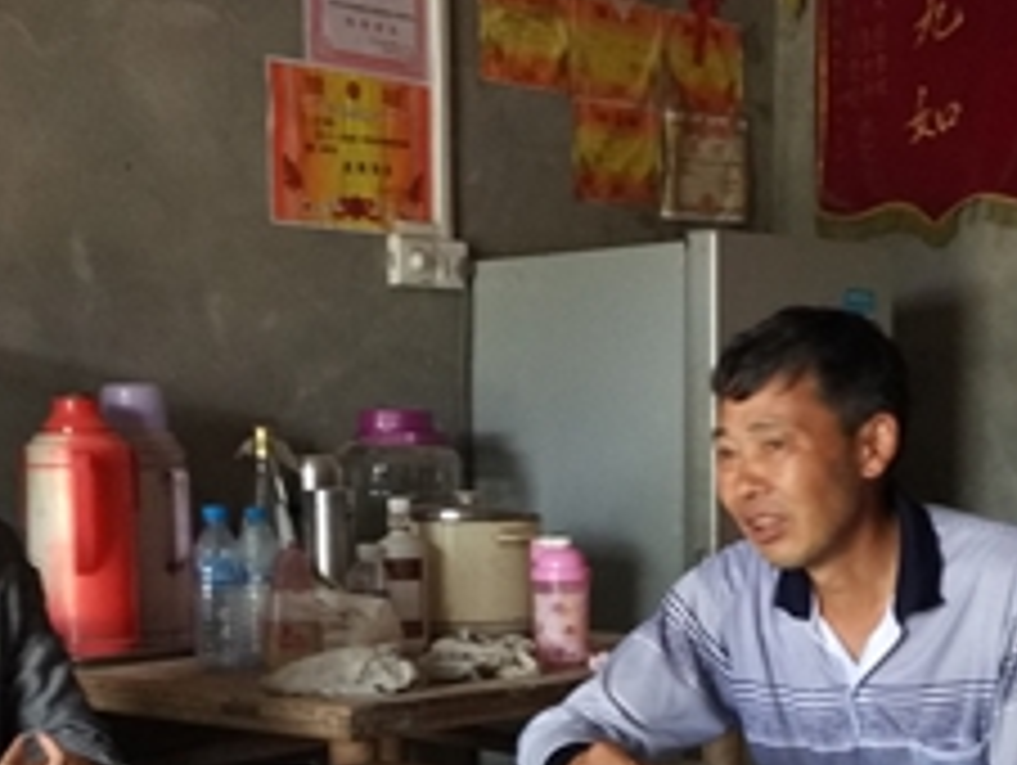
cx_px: 518
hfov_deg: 36.1
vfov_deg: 26.4
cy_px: 722
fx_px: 1559
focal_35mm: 53
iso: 671
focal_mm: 4.12
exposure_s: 1/17
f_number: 2
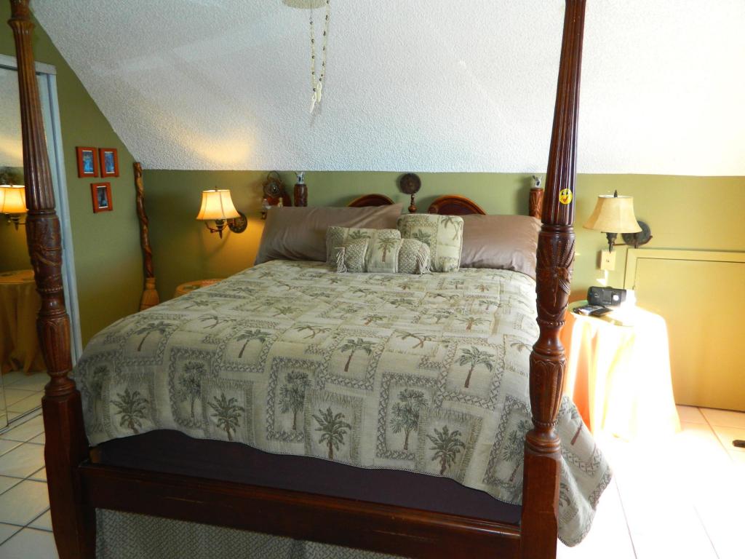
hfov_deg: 69.4
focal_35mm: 25
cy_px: 280
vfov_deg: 54.9
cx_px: 372
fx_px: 538
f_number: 3.1
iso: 125
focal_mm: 4.5
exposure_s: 1/30
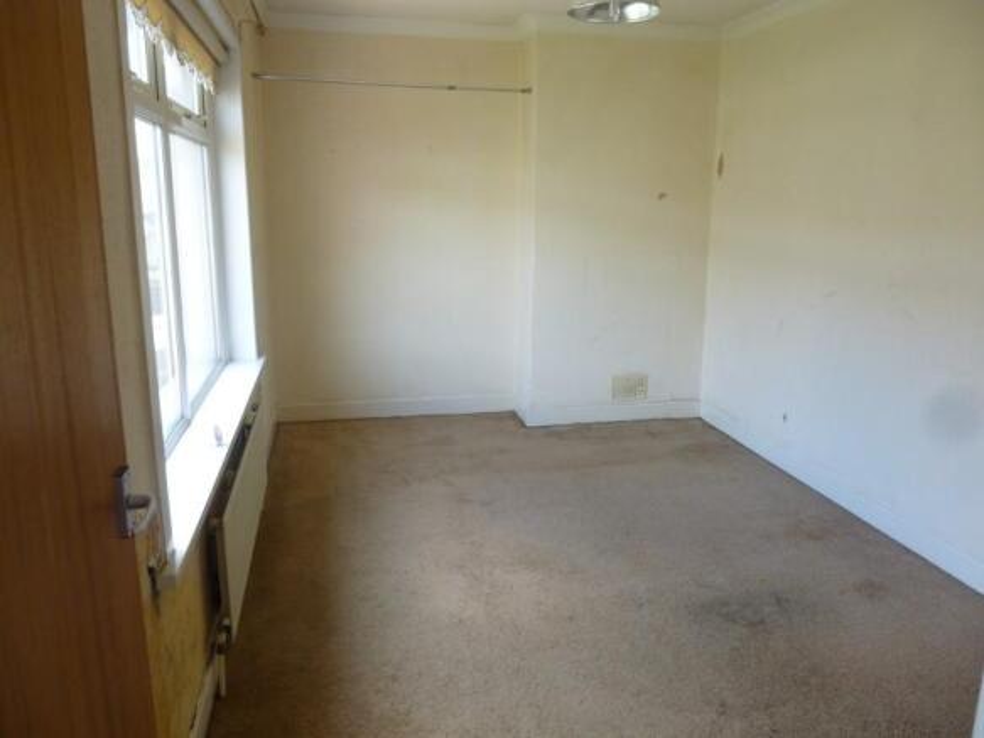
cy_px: 369
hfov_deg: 69.4
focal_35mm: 25
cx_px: 492
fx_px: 711
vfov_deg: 54.9
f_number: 3.1
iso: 160
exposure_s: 1/60
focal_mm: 4.5
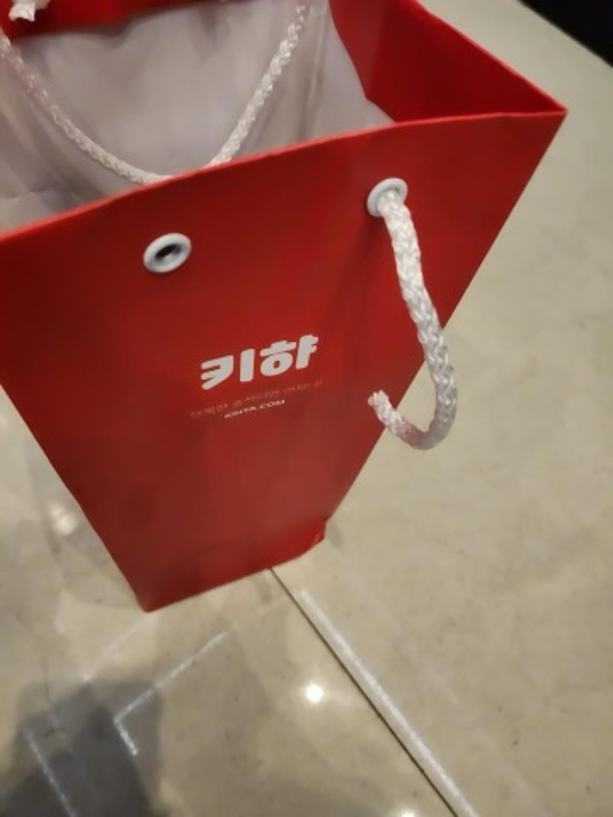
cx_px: 306
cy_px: 408
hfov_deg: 56.8
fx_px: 567
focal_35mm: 24
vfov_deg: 71.6
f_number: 1.8
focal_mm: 5
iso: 1000
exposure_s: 1/120
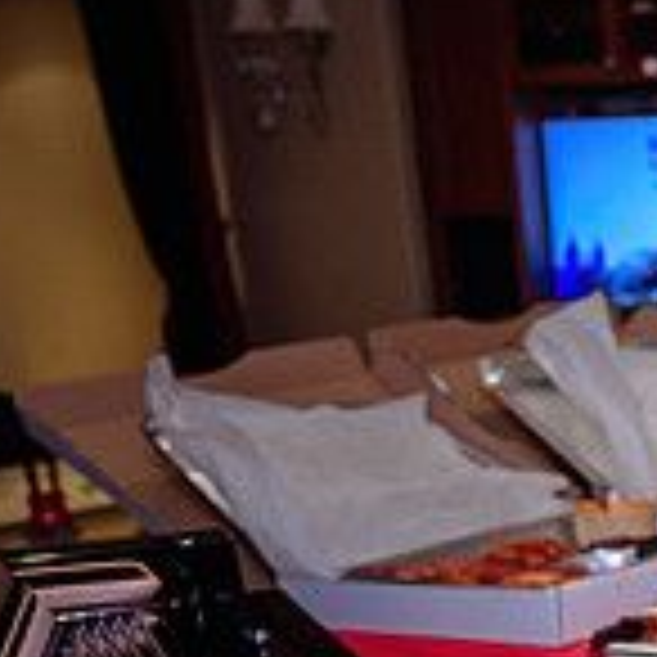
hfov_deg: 16.0
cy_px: 847
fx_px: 2126
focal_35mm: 99
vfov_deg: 16.6
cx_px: 995
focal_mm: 26
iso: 500
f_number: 4.5
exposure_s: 1/50
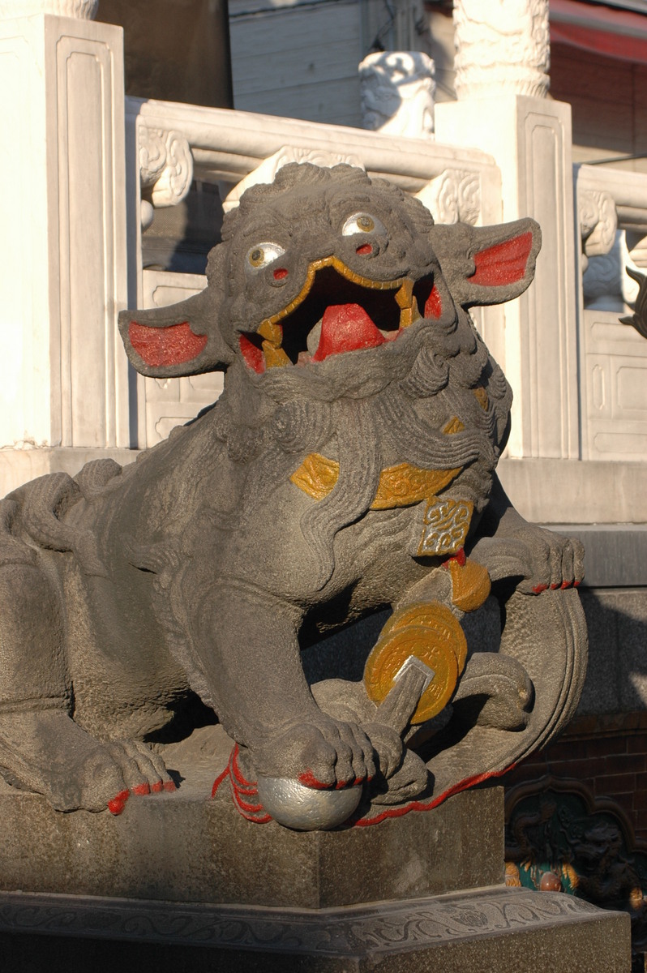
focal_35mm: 120
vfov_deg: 17.1
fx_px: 3240
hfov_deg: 11.4
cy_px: 486
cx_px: 324
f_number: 8
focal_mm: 80
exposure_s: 1/250
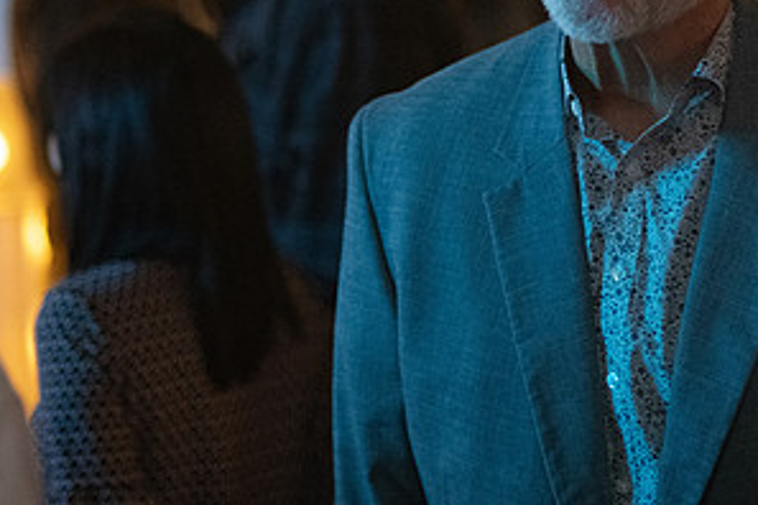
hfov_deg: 10.7
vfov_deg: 7.1
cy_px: 52
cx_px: 552
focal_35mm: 192
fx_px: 4042
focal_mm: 85
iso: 10000
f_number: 1.8
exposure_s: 1/200
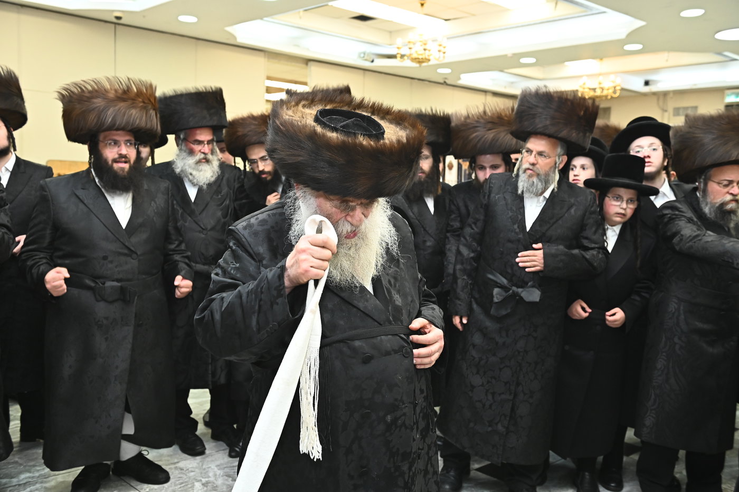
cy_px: 246
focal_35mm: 35
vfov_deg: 37.8
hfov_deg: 54.4
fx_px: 718
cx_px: 370
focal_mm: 35
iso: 2000
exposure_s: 1/200
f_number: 5
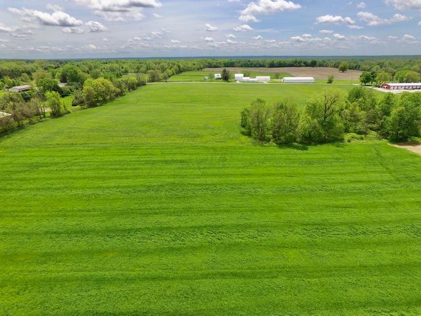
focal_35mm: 20
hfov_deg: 81.7
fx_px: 243
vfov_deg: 66.0
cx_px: 210
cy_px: 158
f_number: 2.8
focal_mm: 3.61
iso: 100
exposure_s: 1/997
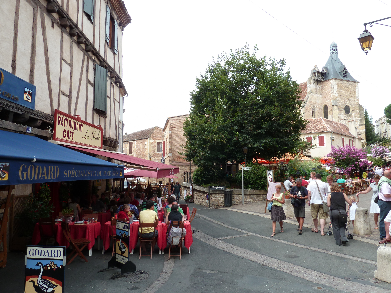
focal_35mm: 25
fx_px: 282
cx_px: 196
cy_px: 146
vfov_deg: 54.9
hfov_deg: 69.4
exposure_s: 1/200
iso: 80
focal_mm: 4.1
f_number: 4
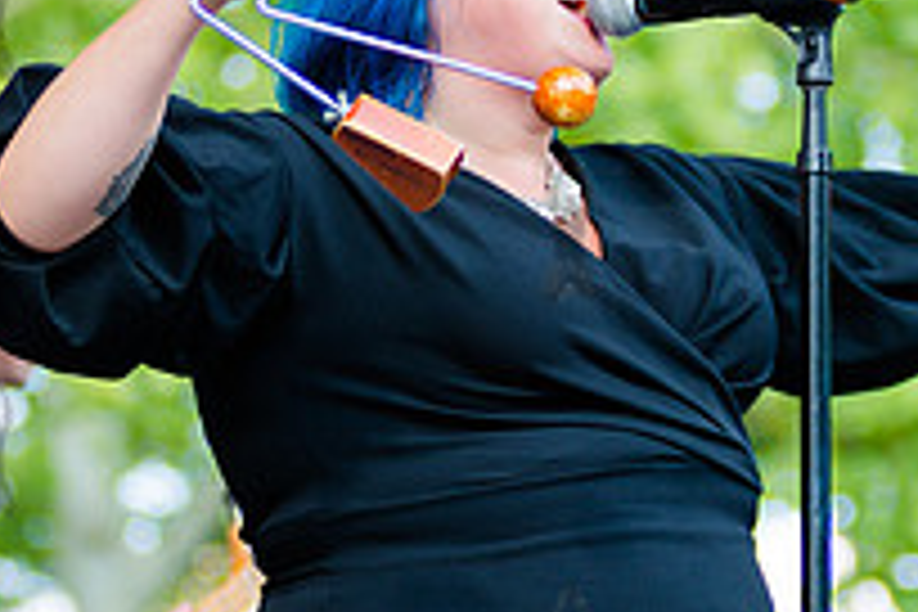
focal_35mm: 228
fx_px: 5814
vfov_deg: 6.0
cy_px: 223
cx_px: 567
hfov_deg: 9.0
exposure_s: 1/320
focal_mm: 80
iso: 200
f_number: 2.8
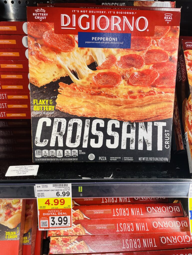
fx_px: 192
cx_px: 96
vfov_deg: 67.3
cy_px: 128
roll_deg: -1.4
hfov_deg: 53.1
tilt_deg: -29.8
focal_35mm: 26
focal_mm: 4.2
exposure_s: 1/60
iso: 64
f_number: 1.6
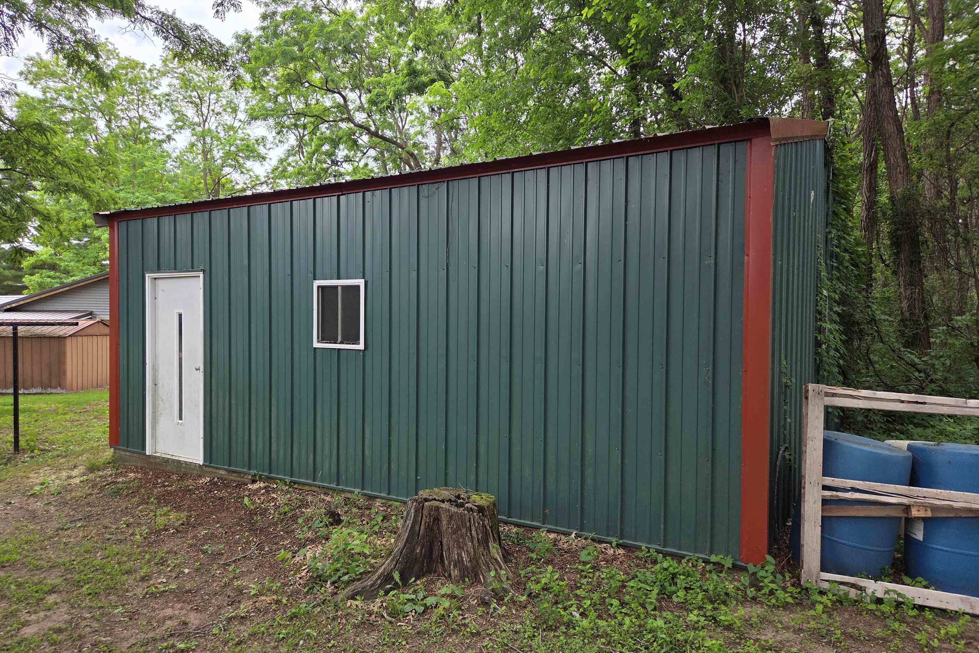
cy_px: 323
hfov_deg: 73.7
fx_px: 653
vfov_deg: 53.1
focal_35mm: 24
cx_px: 490
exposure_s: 1/180
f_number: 1.8
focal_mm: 5.4
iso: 80
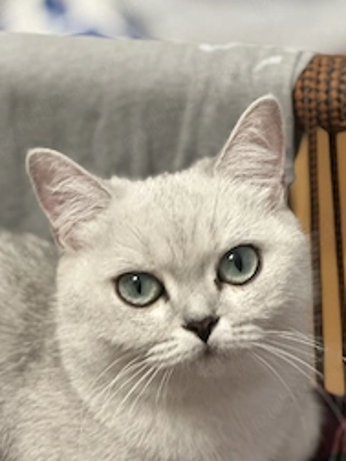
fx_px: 1626
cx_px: 115
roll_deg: +2.0
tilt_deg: -37.9
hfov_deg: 12.1
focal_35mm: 122
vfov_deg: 16.1
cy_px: 276
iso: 400
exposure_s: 1/24
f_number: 2.8
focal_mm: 9
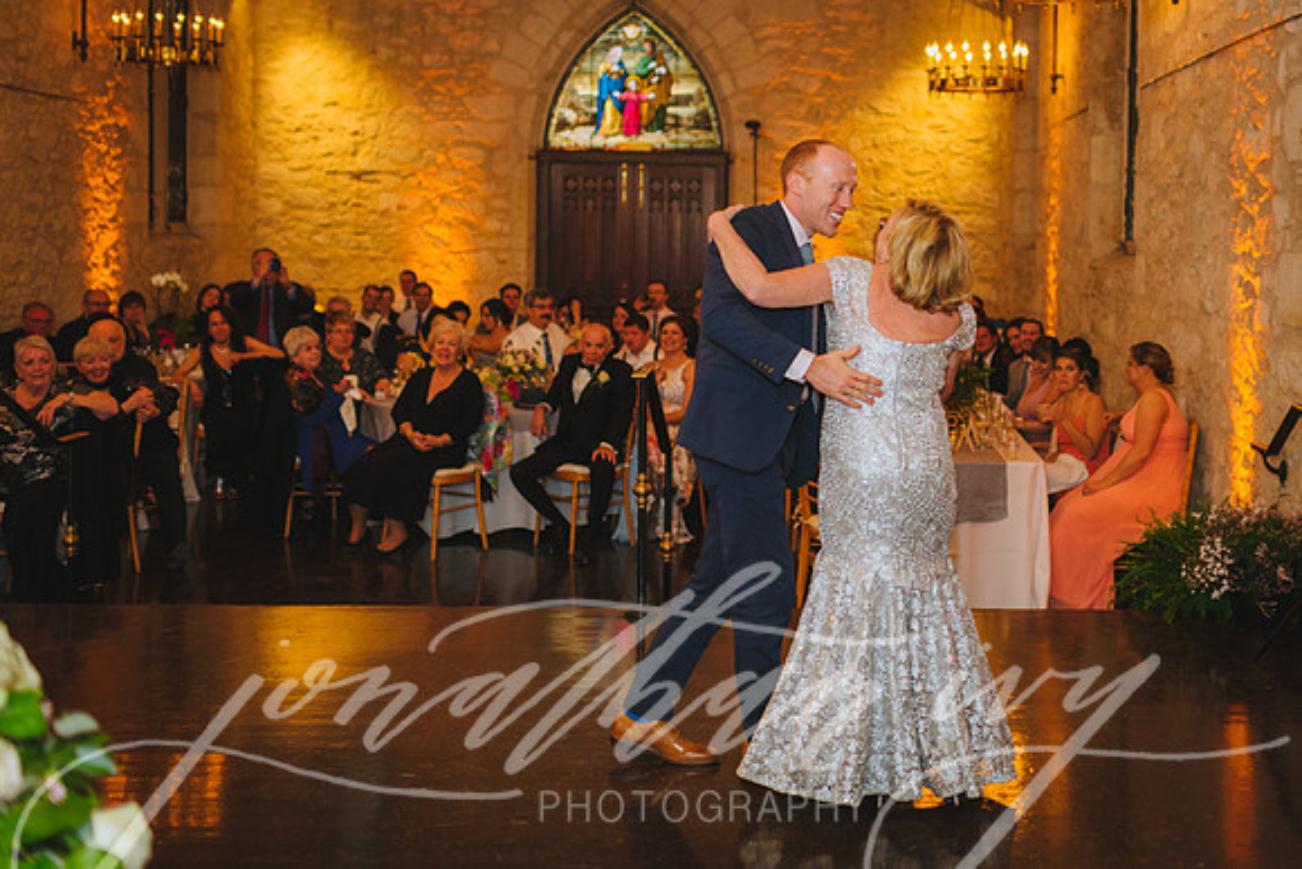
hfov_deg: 39.2
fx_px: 1798
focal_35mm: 50
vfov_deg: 27.0
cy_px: 285
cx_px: 896
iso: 1000
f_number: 2
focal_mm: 35
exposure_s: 1/200
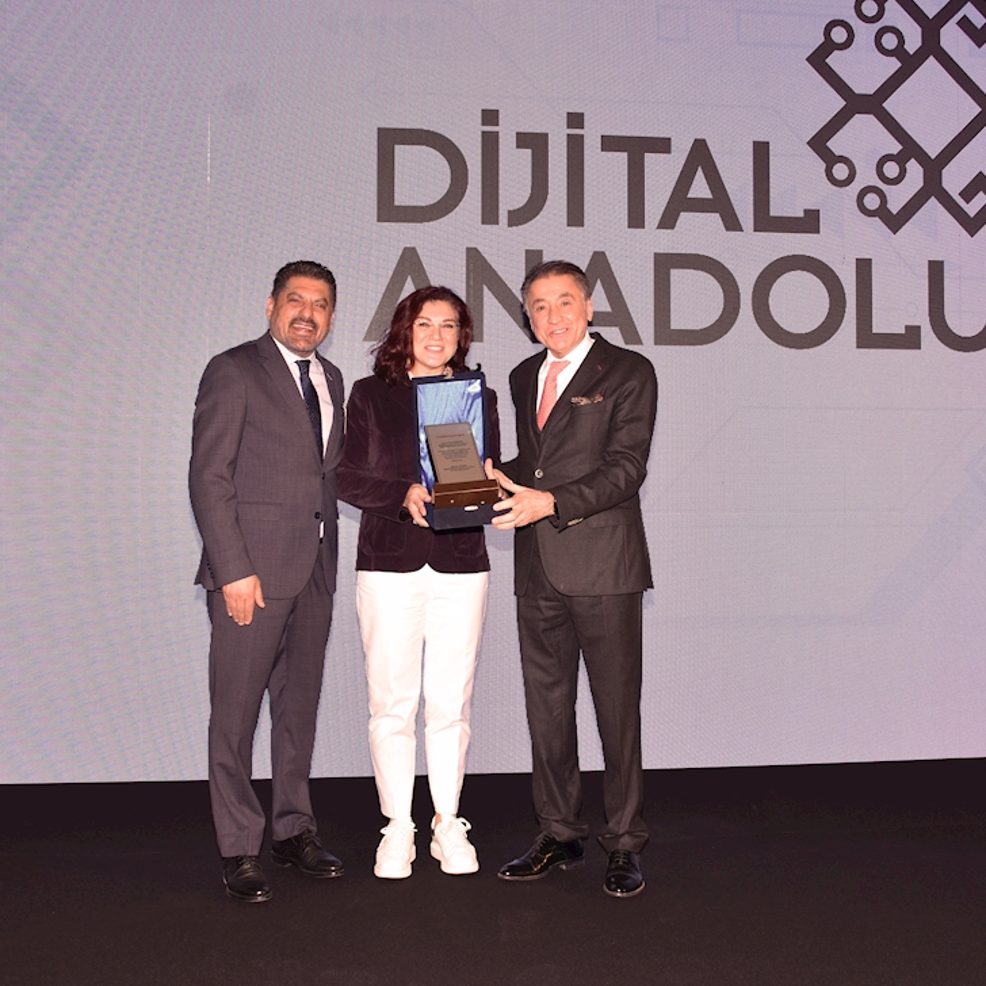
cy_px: 450
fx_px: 1353
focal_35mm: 42
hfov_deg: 40.0
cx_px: 512
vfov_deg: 40.0
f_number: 5.6
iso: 200
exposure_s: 1/125
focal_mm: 20
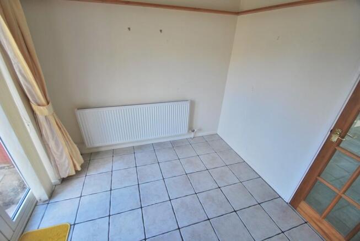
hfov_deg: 100.3
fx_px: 150
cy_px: 120
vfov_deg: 77.5
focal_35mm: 15
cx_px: 180
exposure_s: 1/80
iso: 200
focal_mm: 10
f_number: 4.5
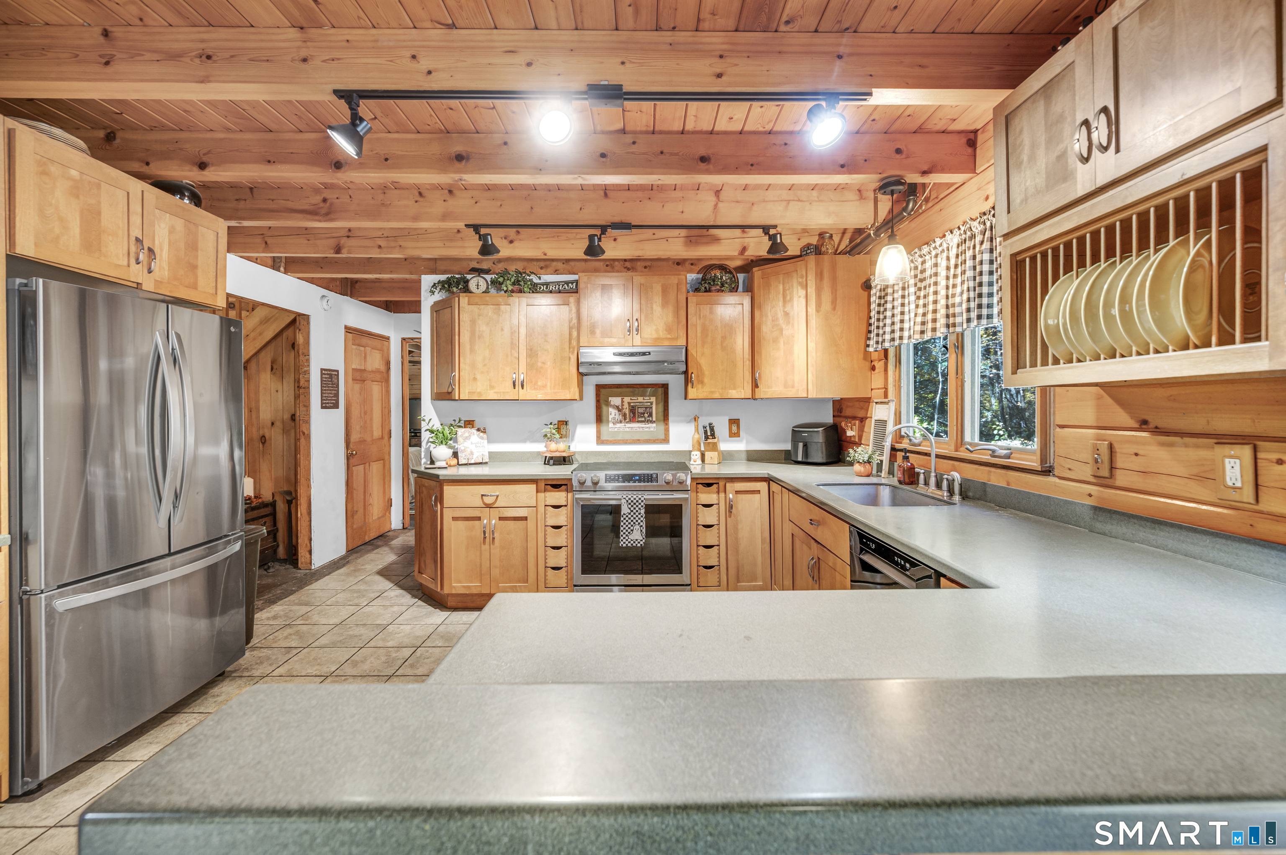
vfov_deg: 81.1
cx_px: 643
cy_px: 428
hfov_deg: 104.3
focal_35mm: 14
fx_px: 500
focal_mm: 14
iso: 320
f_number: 7.1
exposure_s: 1/5
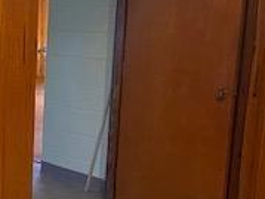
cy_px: 180
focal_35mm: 93
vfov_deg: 15.7
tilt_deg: -13.8
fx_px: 711
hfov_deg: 20.3
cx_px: -12
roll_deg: -0.9
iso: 800
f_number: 1.8
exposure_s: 1/30
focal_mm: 4.25
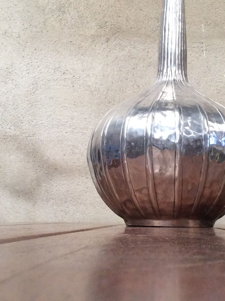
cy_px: 167
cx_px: 152
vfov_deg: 29.4
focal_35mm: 66
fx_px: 573
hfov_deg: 22.1
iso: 125
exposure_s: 1/25
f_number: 2.4
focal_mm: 3.3
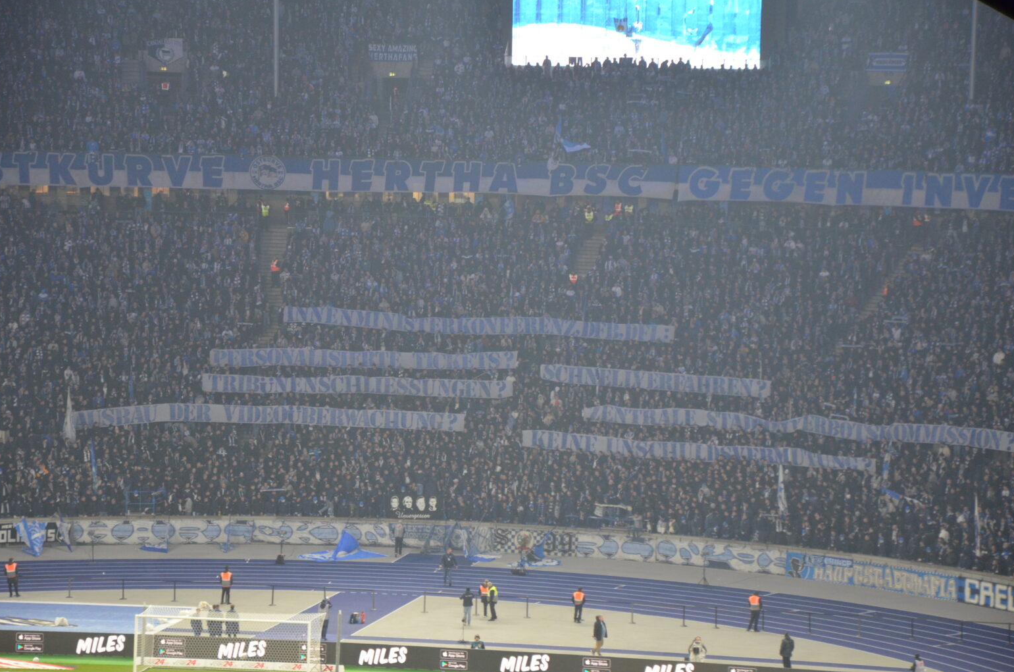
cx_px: 496
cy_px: 324
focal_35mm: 164
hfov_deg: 12.6
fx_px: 4597
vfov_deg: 8.4
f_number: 5.6
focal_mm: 105
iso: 1250
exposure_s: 1/125
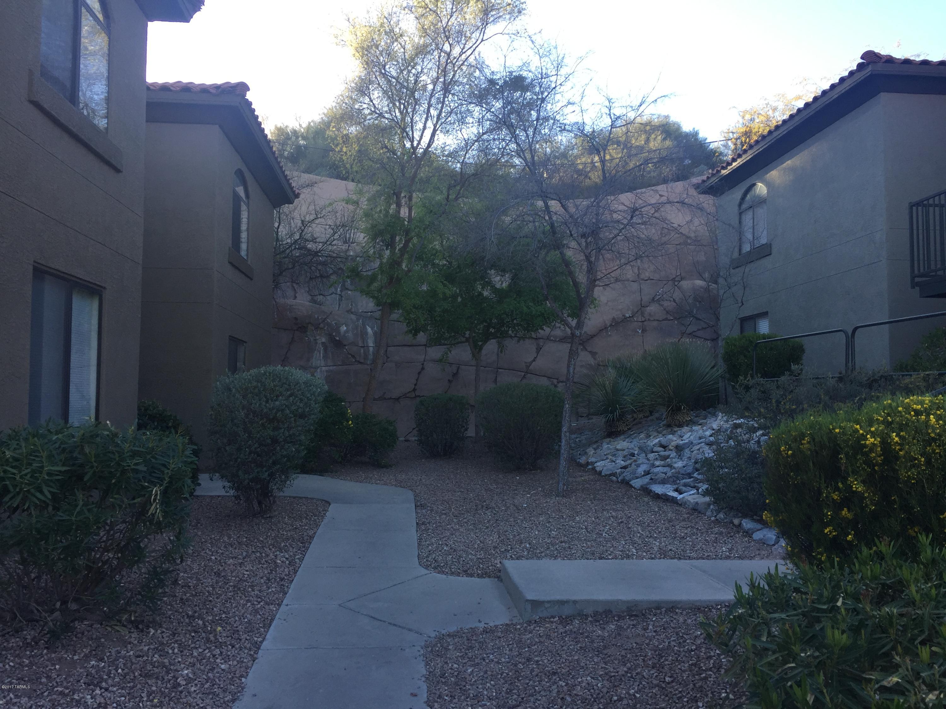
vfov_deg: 48.2
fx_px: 793
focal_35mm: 29
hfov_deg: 61.7
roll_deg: +0.1
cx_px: 473
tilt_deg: +3.8
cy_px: 354
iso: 32
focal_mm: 4.15
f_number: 2.2
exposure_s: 1/257
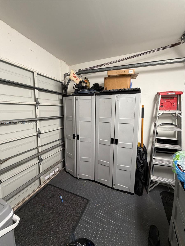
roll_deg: -1.7
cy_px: 123
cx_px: 92
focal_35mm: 14
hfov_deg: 85.7
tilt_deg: -7.0
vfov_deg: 102.1
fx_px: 100
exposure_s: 1/60
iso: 250
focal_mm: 2.22
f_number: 2.2
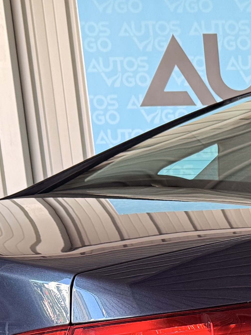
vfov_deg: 18.2
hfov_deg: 13.1
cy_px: 411
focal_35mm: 102
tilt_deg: -14.9
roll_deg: +1.3
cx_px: 448
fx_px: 986
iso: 200
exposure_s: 1/121
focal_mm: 6.76
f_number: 1.78
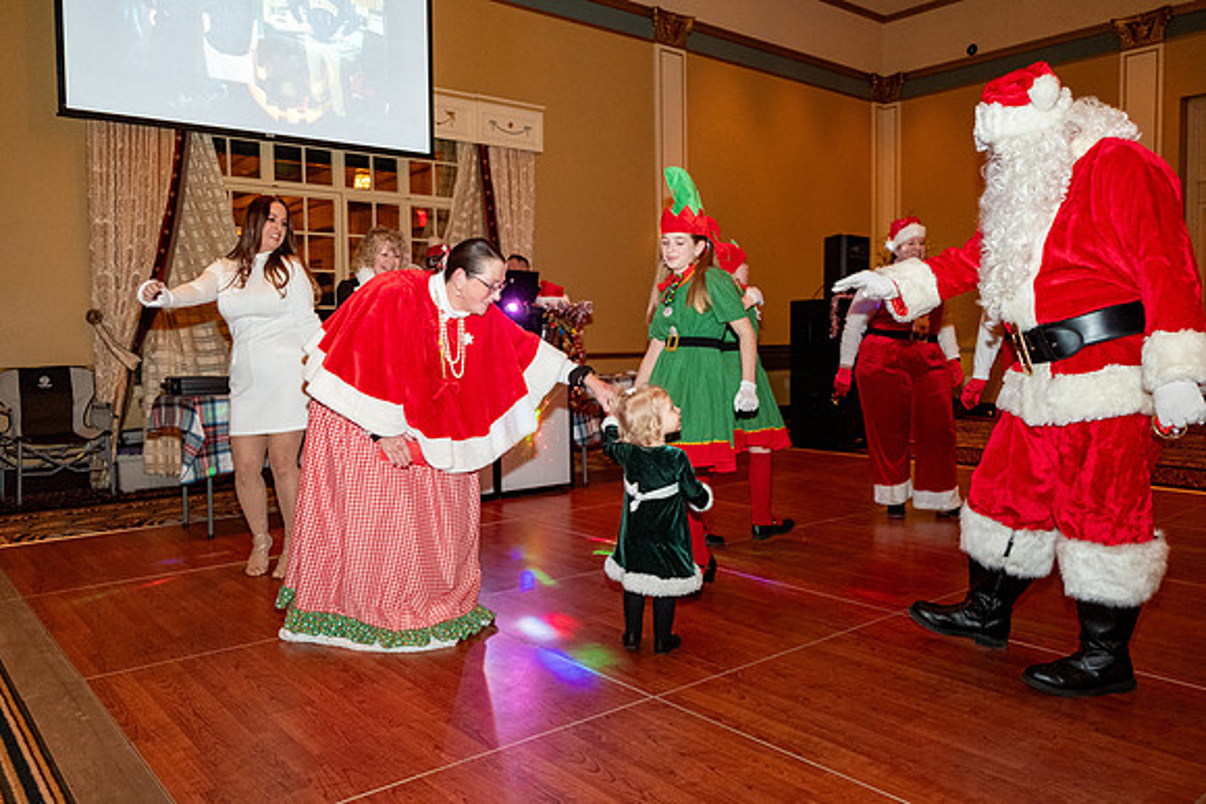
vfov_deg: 48.0
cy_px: 402
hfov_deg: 67.4
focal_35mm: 27
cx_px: 603
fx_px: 905
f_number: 2.8
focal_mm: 18
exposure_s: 1/125
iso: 2500
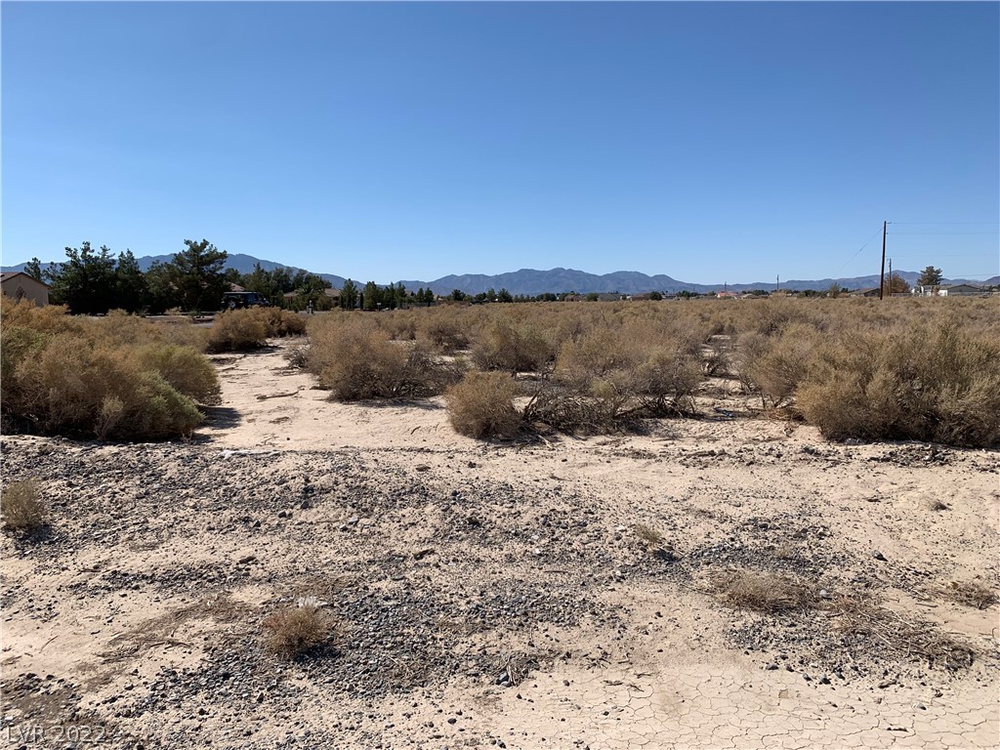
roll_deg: +0.7
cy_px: 375
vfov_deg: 53.1
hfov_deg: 67.3
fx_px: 751
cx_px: 500
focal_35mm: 26
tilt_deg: -6.6
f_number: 1.8
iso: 25
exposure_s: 1/4098
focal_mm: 4.25
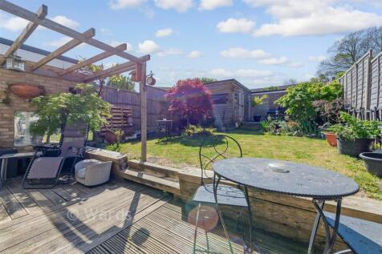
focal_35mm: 14
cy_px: 127
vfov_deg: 81.2
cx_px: 191
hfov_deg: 104.3
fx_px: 148
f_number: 8
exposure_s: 1/1000
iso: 640
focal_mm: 14
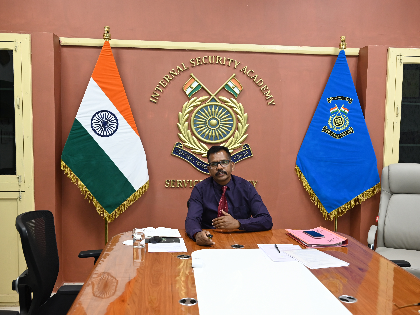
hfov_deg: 52.6
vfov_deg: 40.7
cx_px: 217
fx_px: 425
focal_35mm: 35
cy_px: 158
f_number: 4.5
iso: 2000
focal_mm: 32
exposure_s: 1/100
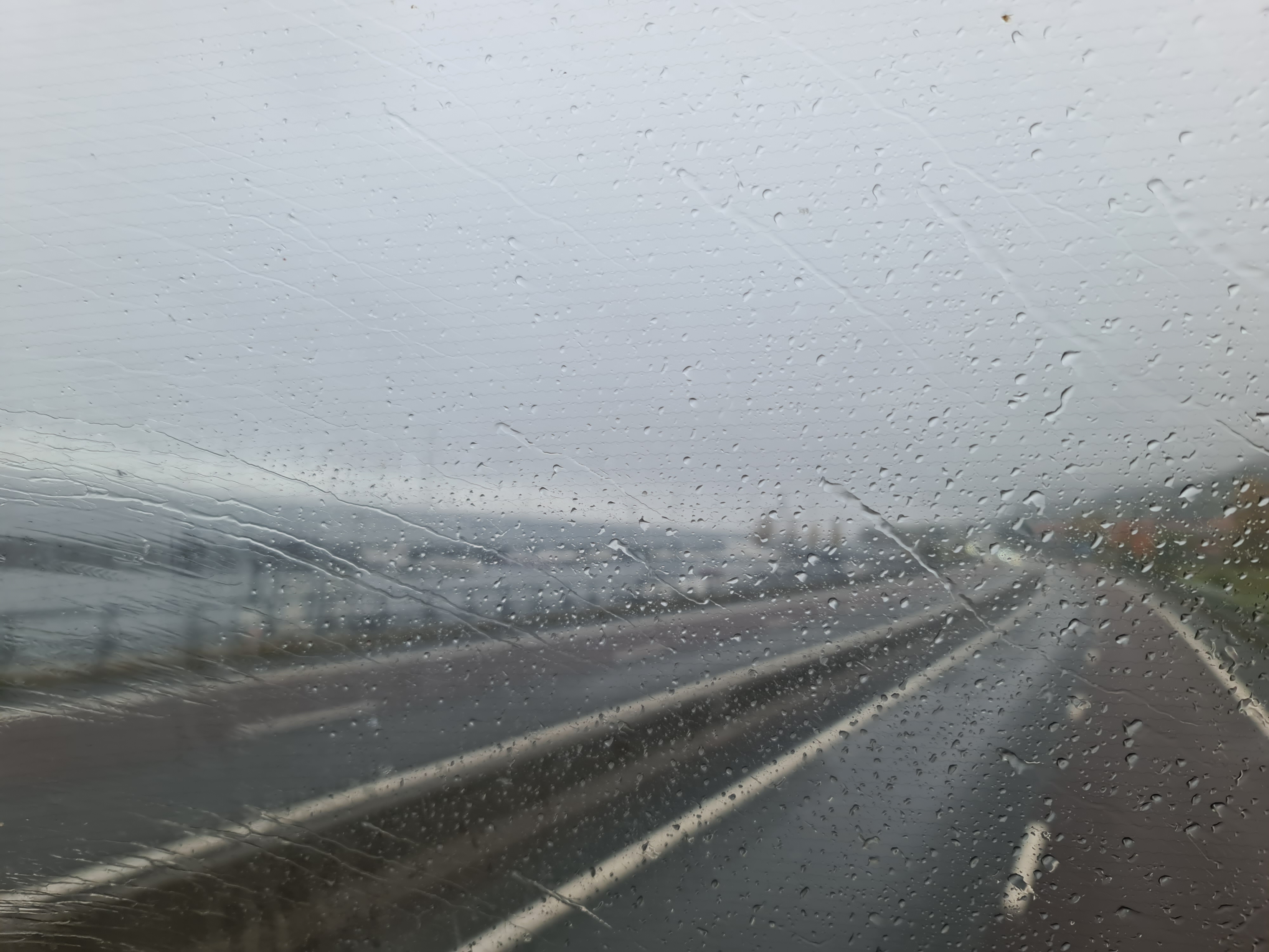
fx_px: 916
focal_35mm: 25
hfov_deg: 69.4
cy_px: 476
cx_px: 634
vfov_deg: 54.9
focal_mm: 7
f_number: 1.8
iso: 50
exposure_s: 1/100
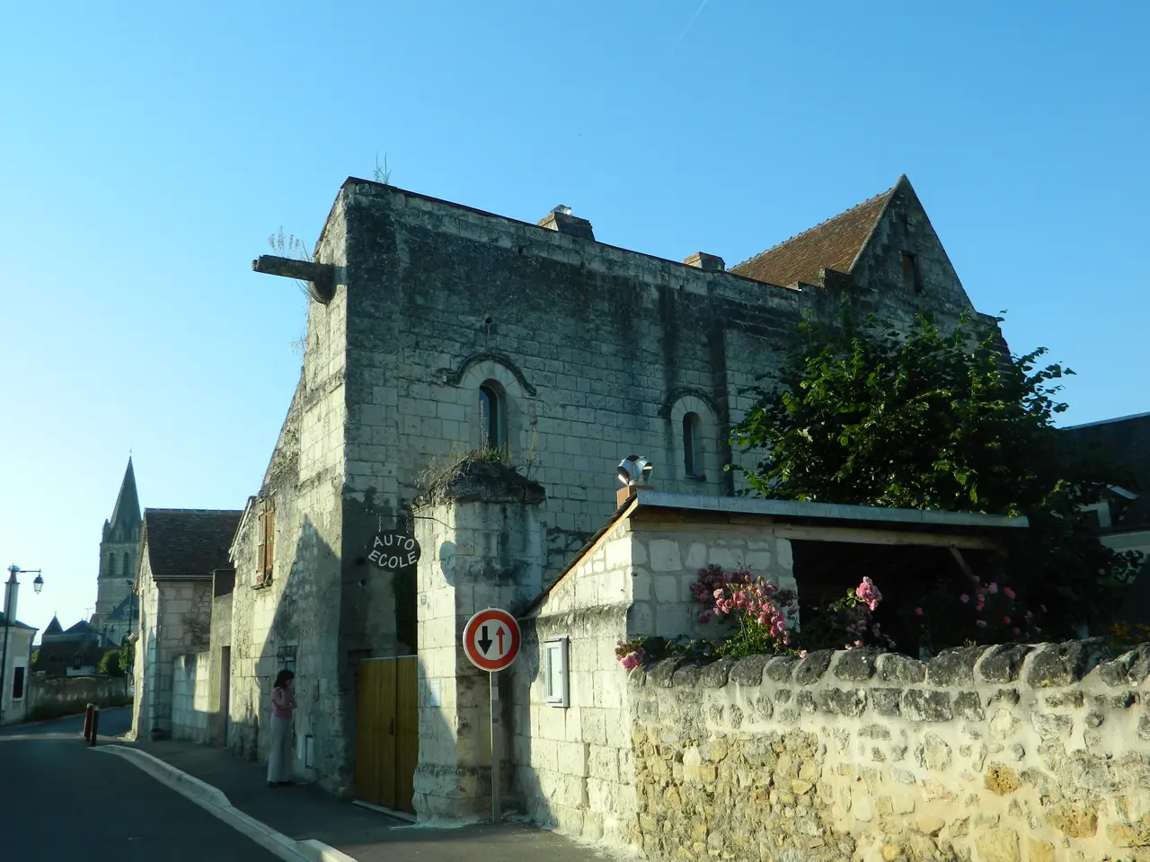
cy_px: 431
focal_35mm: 31
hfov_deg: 58.4
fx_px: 1030
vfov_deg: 45.4
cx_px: 575
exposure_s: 1/500
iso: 80
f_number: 3.2
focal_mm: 5.6
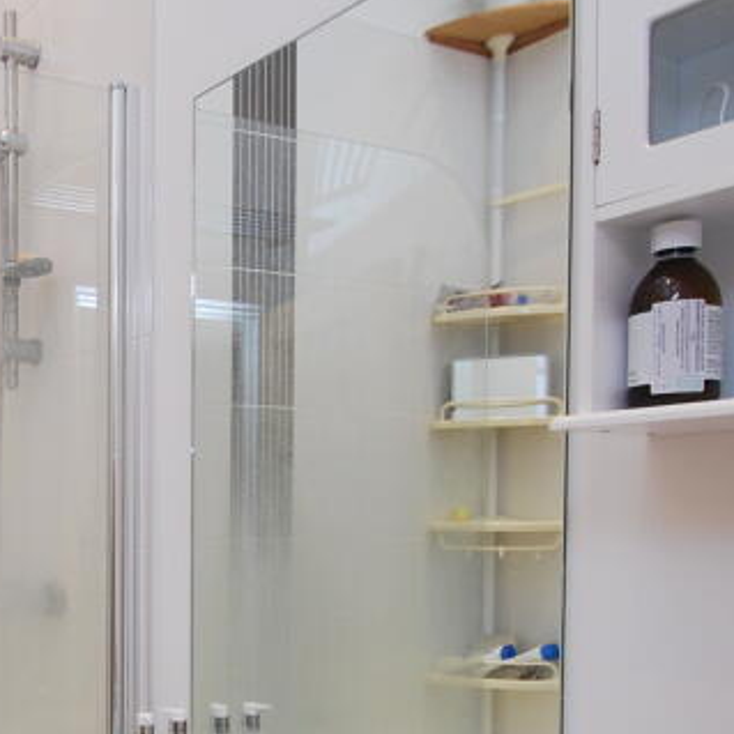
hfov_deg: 35.2
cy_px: 533
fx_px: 984
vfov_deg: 40.0
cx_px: -71
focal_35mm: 41
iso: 200
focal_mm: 10
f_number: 3.5
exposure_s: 1/50
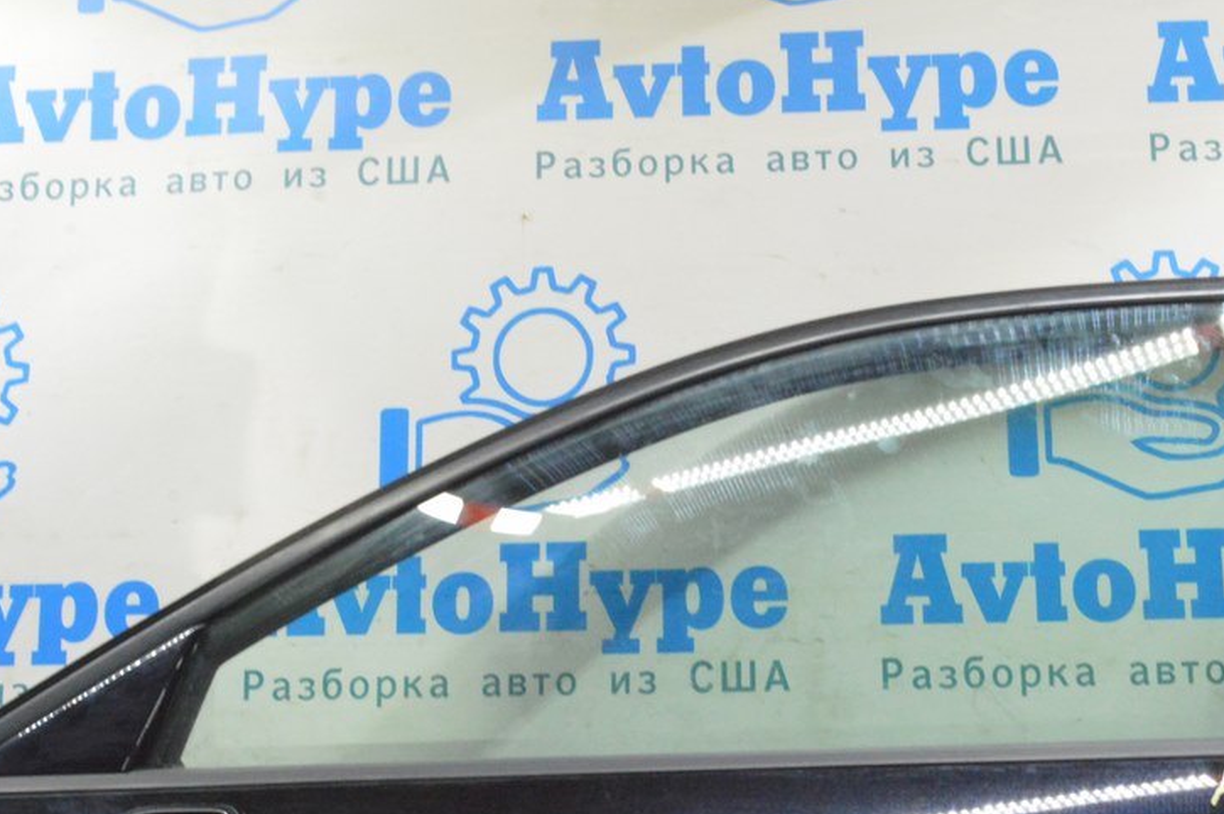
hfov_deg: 40.5
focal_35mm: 49
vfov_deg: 27.6
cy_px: 404
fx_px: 1654
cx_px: 711
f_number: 20
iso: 6400
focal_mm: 23
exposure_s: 1/15
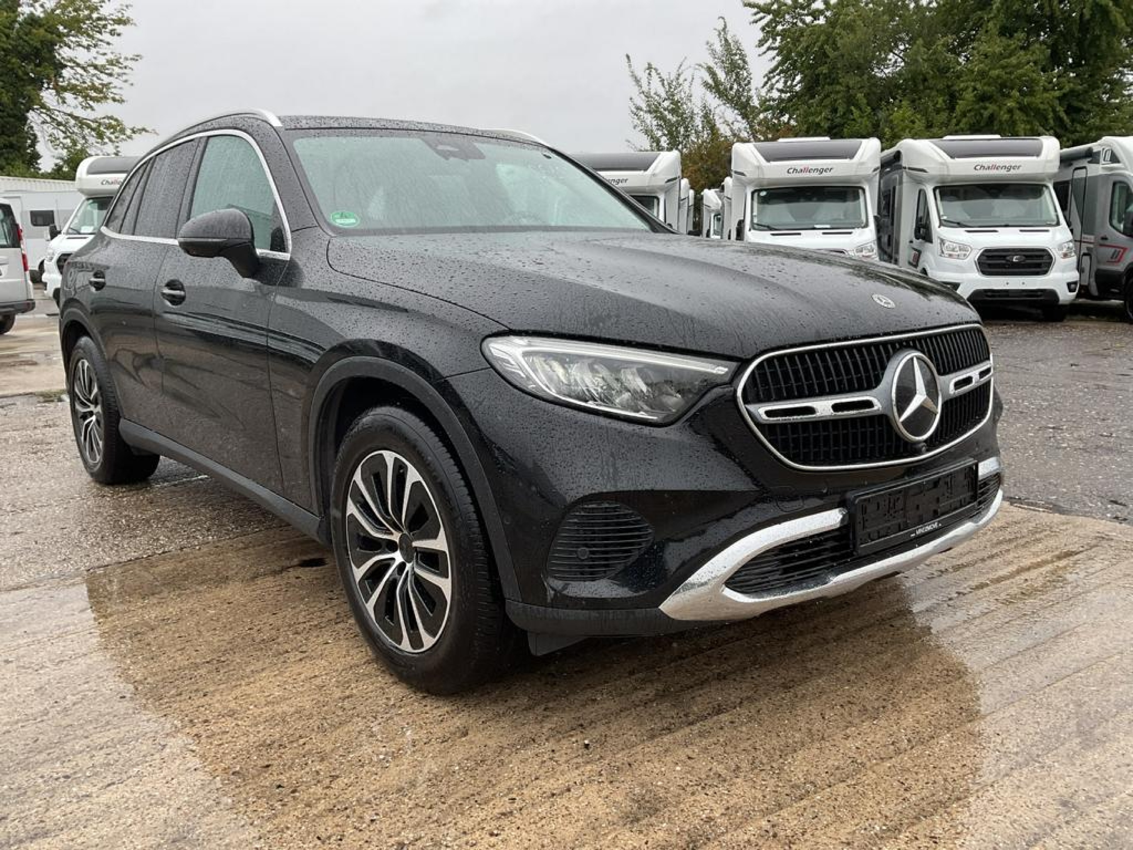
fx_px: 949
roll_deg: -1.8
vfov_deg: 48.2
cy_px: 425
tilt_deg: -11.0
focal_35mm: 29
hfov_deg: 61.7
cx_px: 566
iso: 16
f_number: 1.8
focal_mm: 3
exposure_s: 1/254
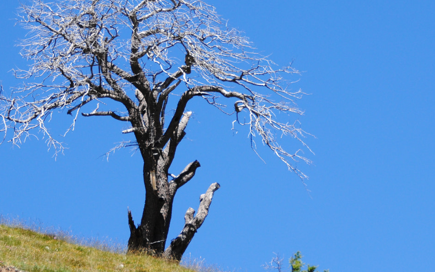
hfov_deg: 8.4
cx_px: 307
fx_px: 2953
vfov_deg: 5.3
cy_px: 147
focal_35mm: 249
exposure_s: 1/500
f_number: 5.6
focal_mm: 75
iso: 140
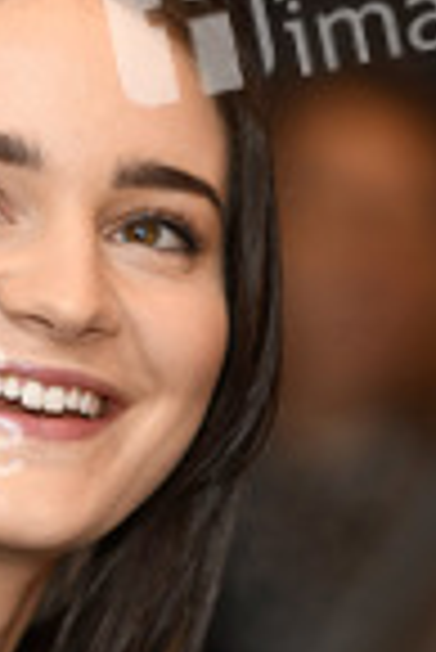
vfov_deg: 4.2
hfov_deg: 2.8
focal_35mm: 495
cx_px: -76
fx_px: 8970
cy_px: 674
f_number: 3.2
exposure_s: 1/200
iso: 1250
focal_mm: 180
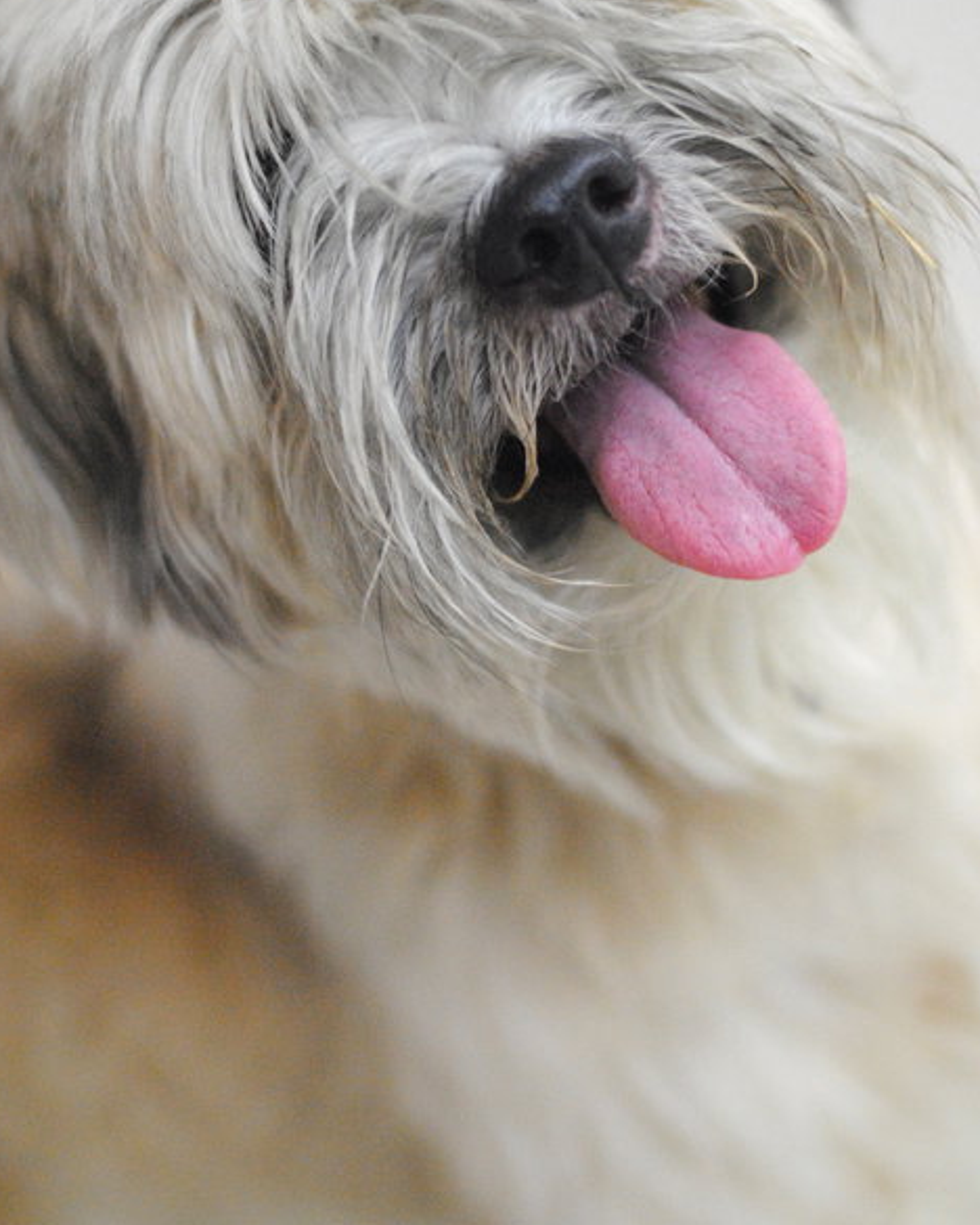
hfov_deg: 17.1
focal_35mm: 90
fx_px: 3263
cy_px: 499
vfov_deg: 21.2
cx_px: 498
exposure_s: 1/640
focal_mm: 50
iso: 1600
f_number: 2
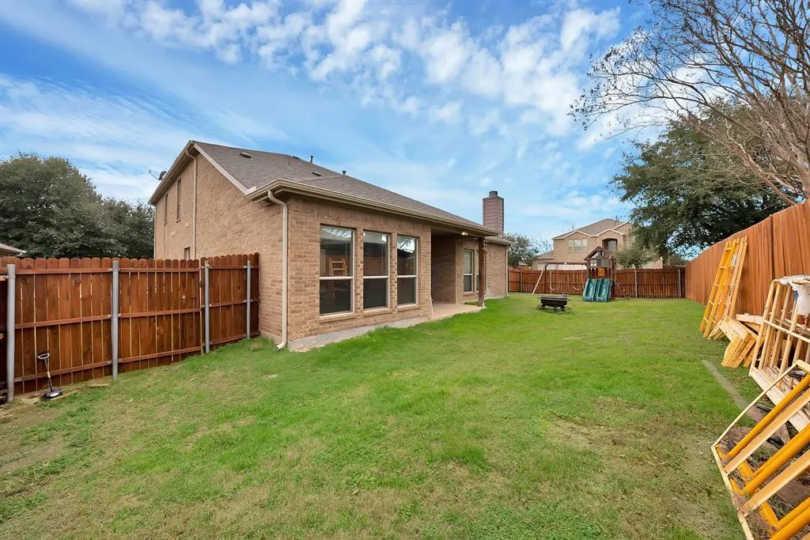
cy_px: 270
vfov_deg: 90.0
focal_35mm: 12
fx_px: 270
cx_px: 405
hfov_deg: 112.6
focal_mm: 12
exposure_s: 1/50
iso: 640
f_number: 9
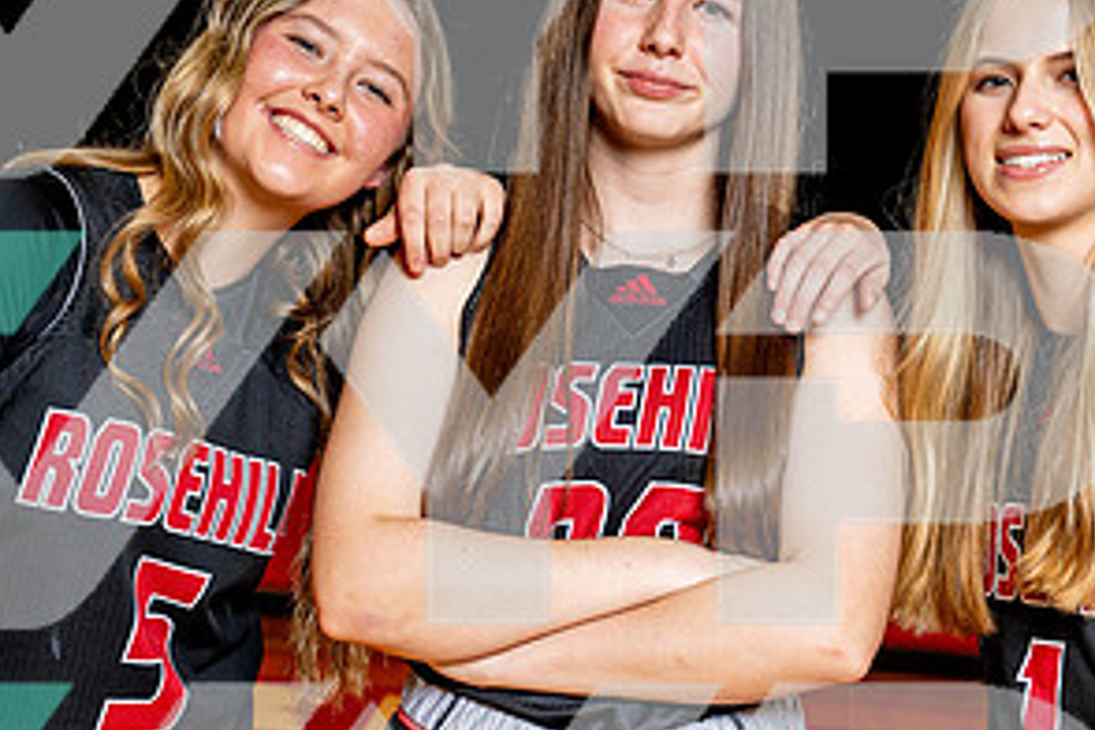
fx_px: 2464
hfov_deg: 25.0
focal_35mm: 81
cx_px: 644
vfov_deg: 16.8
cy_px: 430
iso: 400
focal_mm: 41
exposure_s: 1/250
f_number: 4
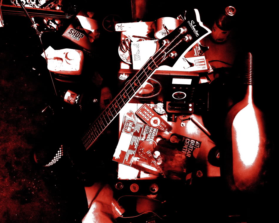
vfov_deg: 40.1
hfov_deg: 49.1
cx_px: 132
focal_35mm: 37
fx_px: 306
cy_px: 111
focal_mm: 5.7
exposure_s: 1/19
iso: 800
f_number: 2.8
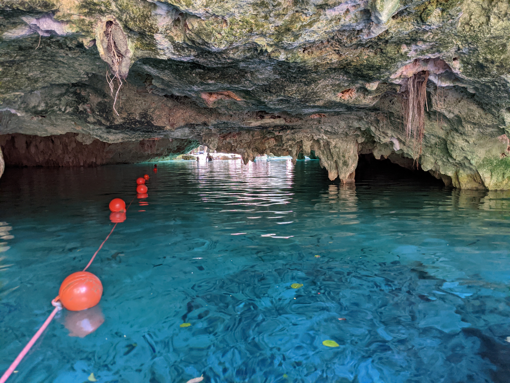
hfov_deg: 65.3
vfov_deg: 51.4
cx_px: 255
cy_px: 192
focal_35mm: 27
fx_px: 398
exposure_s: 1/23.5
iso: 146
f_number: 1.8
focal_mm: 4.44
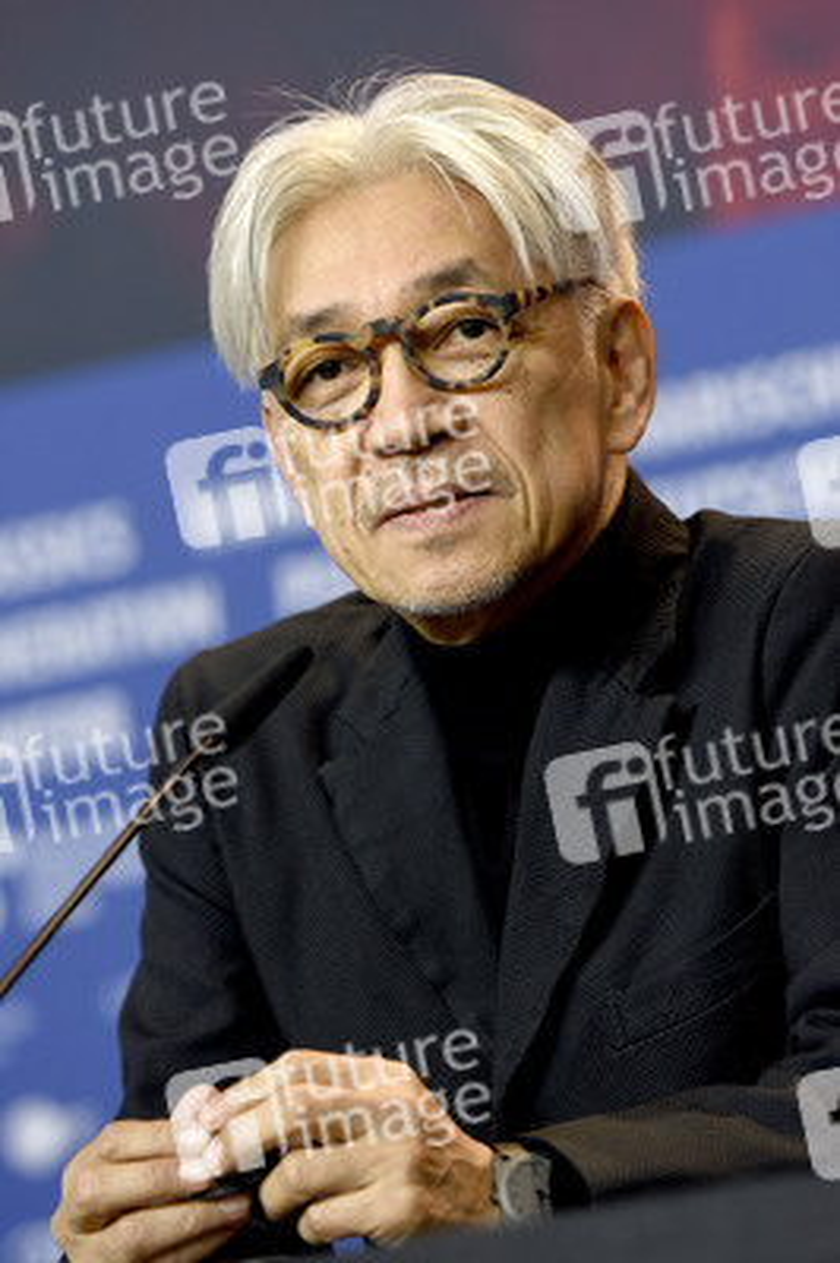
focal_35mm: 240
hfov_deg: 5.7
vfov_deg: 8.6
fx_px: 8414
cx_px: 420
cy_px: 632
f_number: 3.5
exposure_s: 1/400
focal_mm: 160
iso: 640
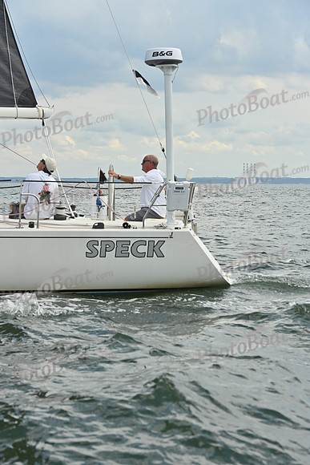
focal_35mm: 100
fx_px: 1291
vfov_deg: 20.4
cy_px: 232
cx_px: 155
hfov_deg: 13.7
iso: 320
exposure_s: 1/1600
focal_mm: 100
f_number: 7.1
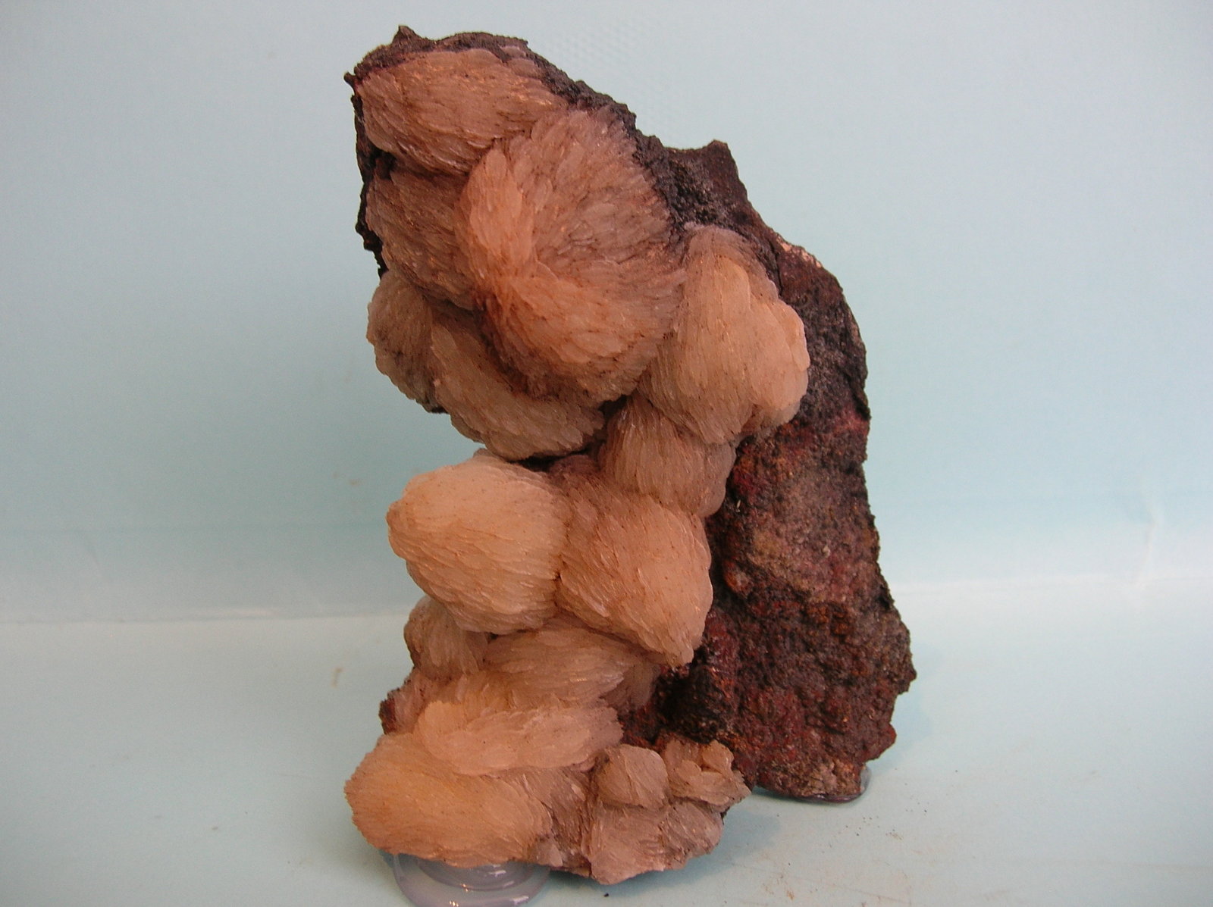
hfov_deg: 50.2
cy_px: 454
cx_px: 606
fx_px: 1295
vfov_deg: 38.6
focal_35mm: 37
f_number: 2.7
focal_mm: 6.2
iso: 50
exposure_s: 1/9.7
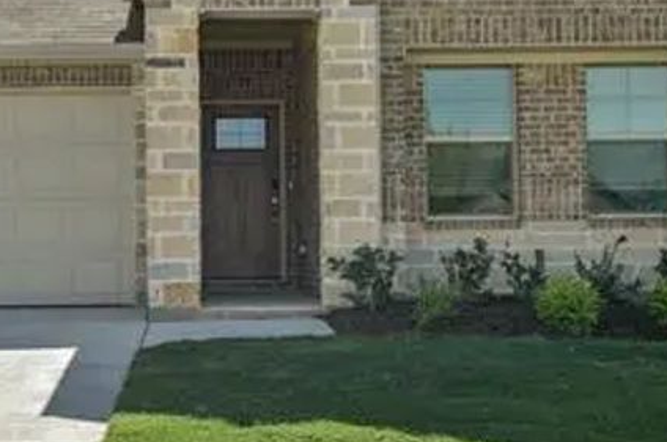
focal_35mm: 58
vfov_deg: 22.4
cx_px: 211
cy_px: -2
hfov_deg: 34.2
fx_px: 1073
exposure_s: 1/1000
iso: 400
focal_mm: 24
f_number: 8
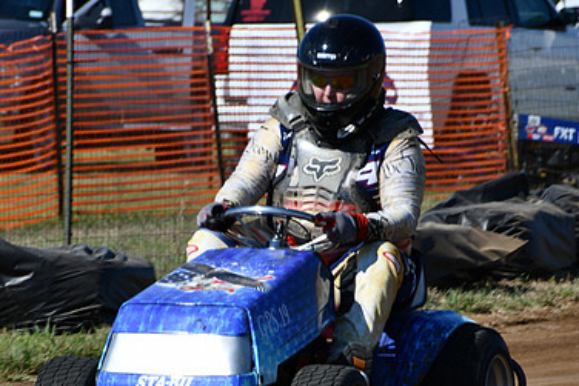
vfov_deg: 3.2
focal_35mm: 427
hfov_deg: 4.8
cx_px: 236
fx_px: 6870
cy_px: 294
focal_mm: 185
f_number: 8
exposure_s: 1/500
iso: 125
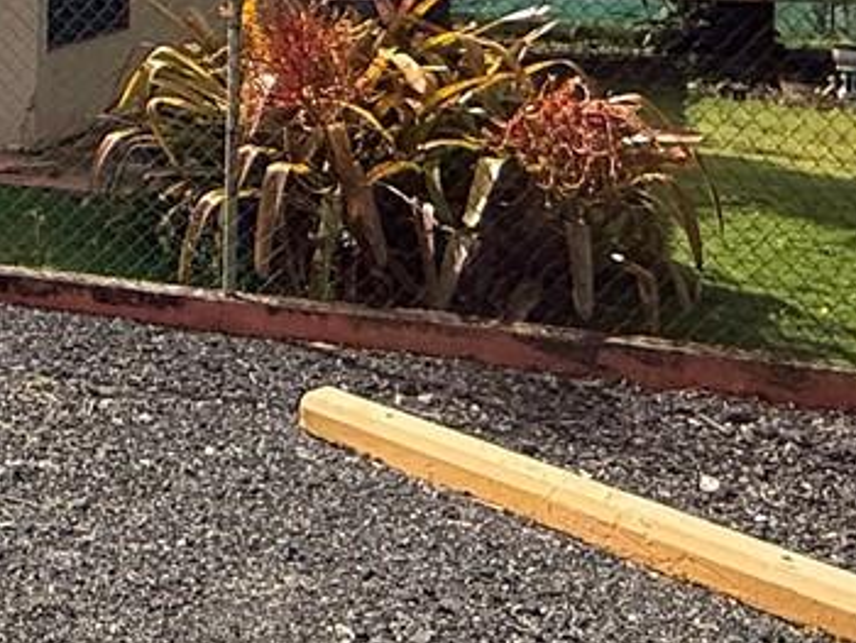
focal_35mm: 64
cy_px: -186
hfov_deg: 28.9
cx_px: 73
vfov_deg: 20.9
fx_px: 1584
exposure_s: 1/4149
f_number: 2.2
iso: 50
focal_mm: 2.22
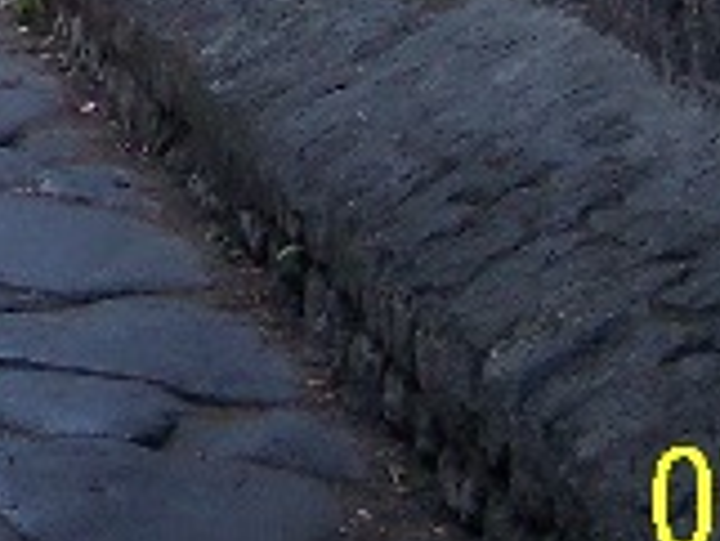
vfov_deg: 7.6
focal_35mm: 189
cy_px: -505
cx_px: -268
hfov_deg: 10.2
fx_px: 3934
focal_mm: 8
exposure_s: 1/350
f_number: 2.8
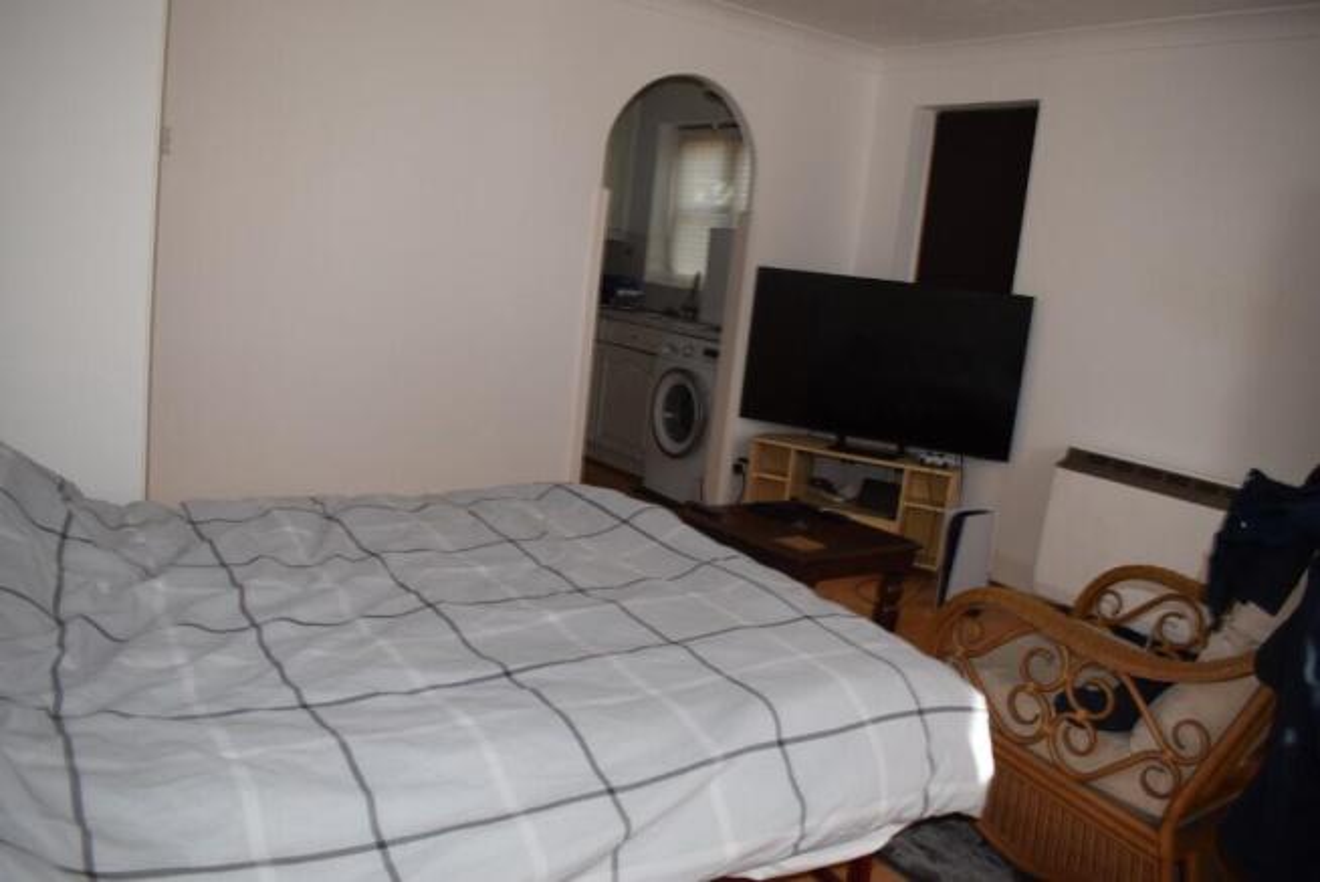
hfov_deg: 67.3
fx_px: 991
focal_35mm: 27
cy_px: 441
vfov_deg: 48.0
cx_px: 660
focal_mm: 18
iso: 800
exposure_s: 1/100
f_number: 5
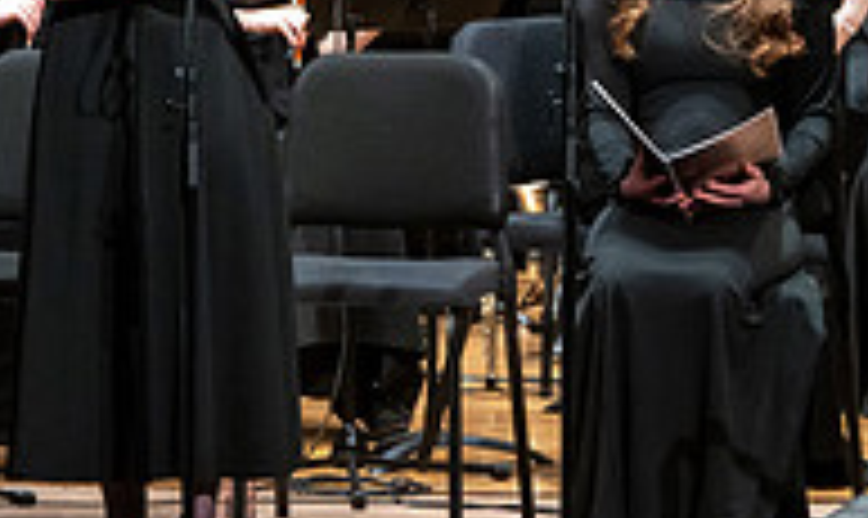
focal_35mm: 454
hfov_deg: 4.7
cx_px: 701
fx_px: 10601
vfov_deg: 2.8
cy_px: -38
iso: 6400
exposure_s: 1/250
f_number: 4
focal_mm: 140
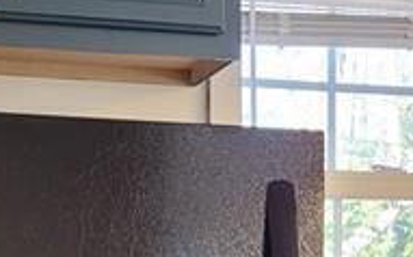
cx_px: 318
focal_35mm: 111
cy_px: 503
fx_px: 1248
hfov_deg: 18.6
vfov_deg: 10.8
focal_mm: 5.4
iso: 320
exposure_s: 1/120
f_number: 1.8
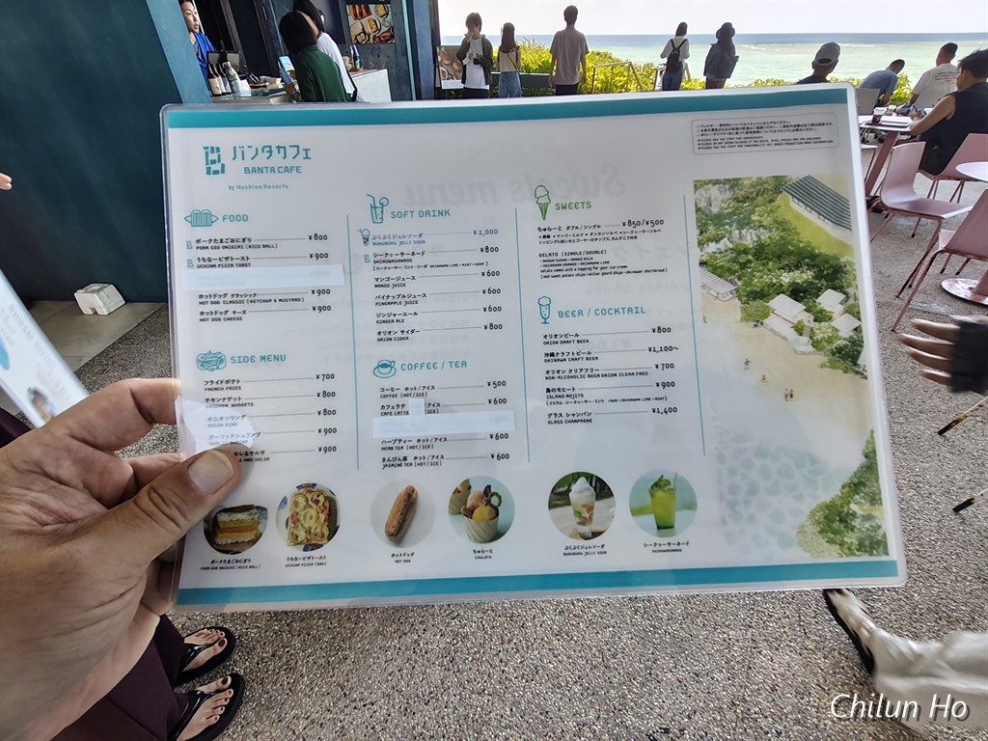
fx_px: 428
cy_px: 370
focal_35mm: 15
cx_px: 494
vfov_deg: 81.7
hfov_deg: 98.2
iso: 64
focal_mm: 1.67
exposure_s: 1/100
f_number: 2.2
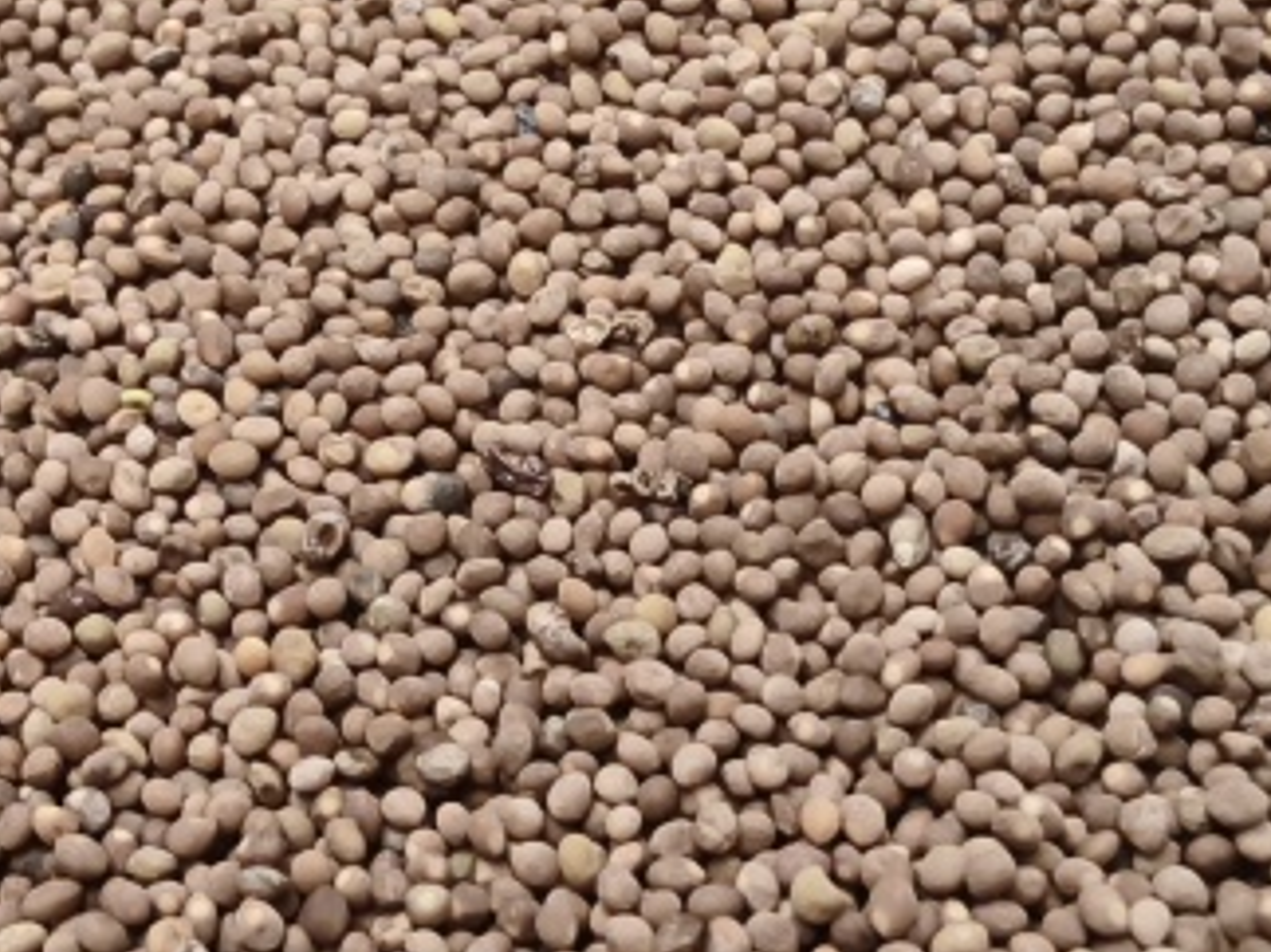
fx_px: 2276
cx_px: 437
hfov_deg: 31.0
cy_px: 374
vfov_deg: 23.6
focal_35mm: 62
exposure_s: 1/50
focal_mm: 2.32
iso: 838
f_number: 2
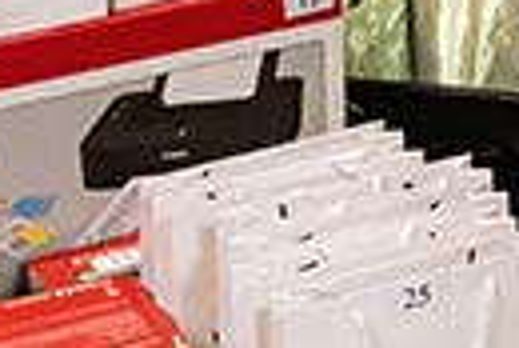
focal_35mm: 214
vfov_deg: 6.0
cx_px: 1769
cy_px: -664
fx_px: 3089
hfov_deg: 7.8
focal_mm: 29
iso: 3200
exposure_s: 1/200
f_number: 6.3
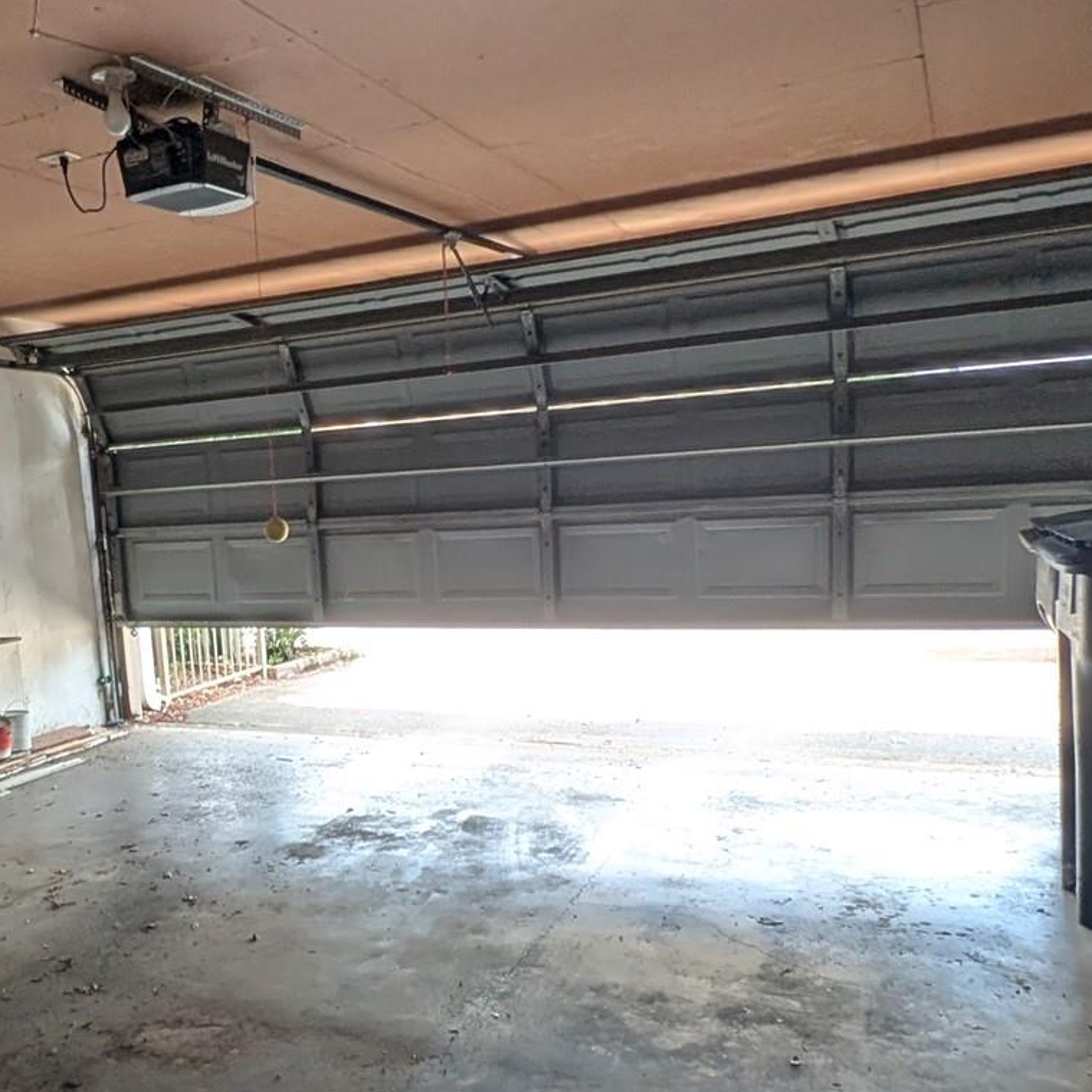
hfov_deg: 50.5
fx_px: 1106
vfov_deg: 52.1
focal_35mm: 31
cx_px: 279
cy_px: 663
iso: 66
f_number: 2.2
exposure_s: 1/74.1
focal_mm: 1.54
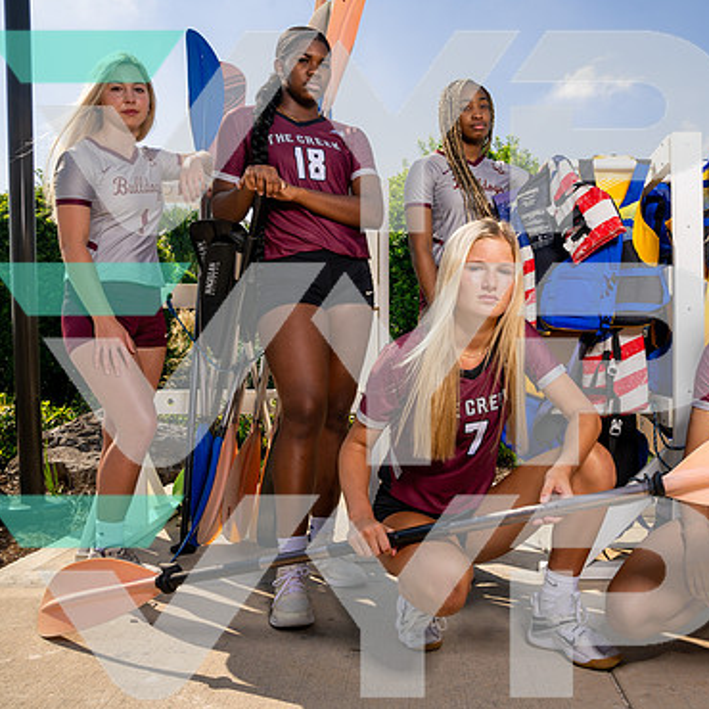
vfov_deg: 51.1
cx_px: 479
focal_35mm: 32
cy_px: 365
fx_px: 742
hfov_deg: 50.1
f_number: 11
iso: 100
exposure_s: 1/250
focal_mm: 24
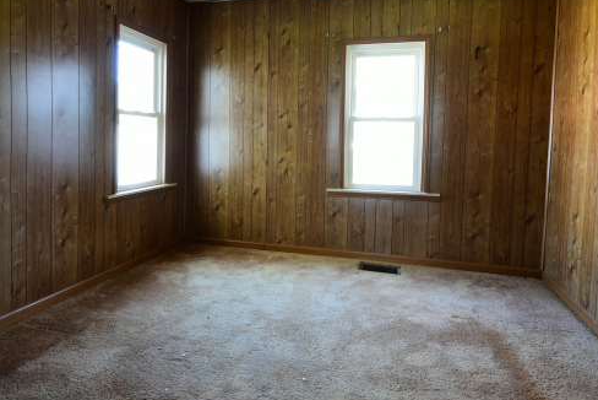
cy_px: 156
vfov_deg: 54.7
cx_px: 281
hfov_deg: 76.0
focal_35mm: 23
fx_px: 382
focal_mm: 10
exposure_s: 1.6
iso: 100
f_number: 10
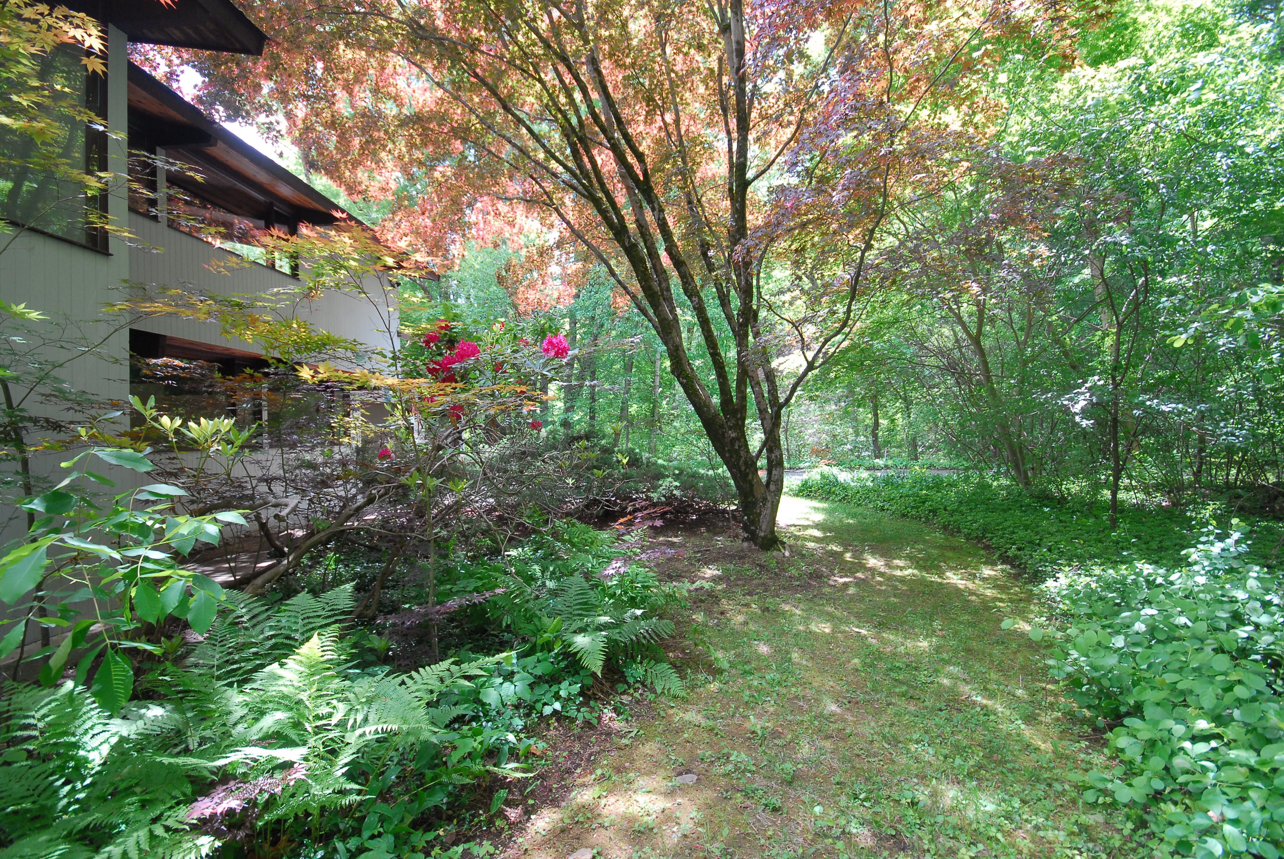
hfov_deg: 94.9
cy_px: 430
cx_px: 642
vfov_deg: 72.2
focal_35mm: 16
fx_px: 589
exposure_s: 1/60
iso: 400
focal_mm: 11
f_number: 8
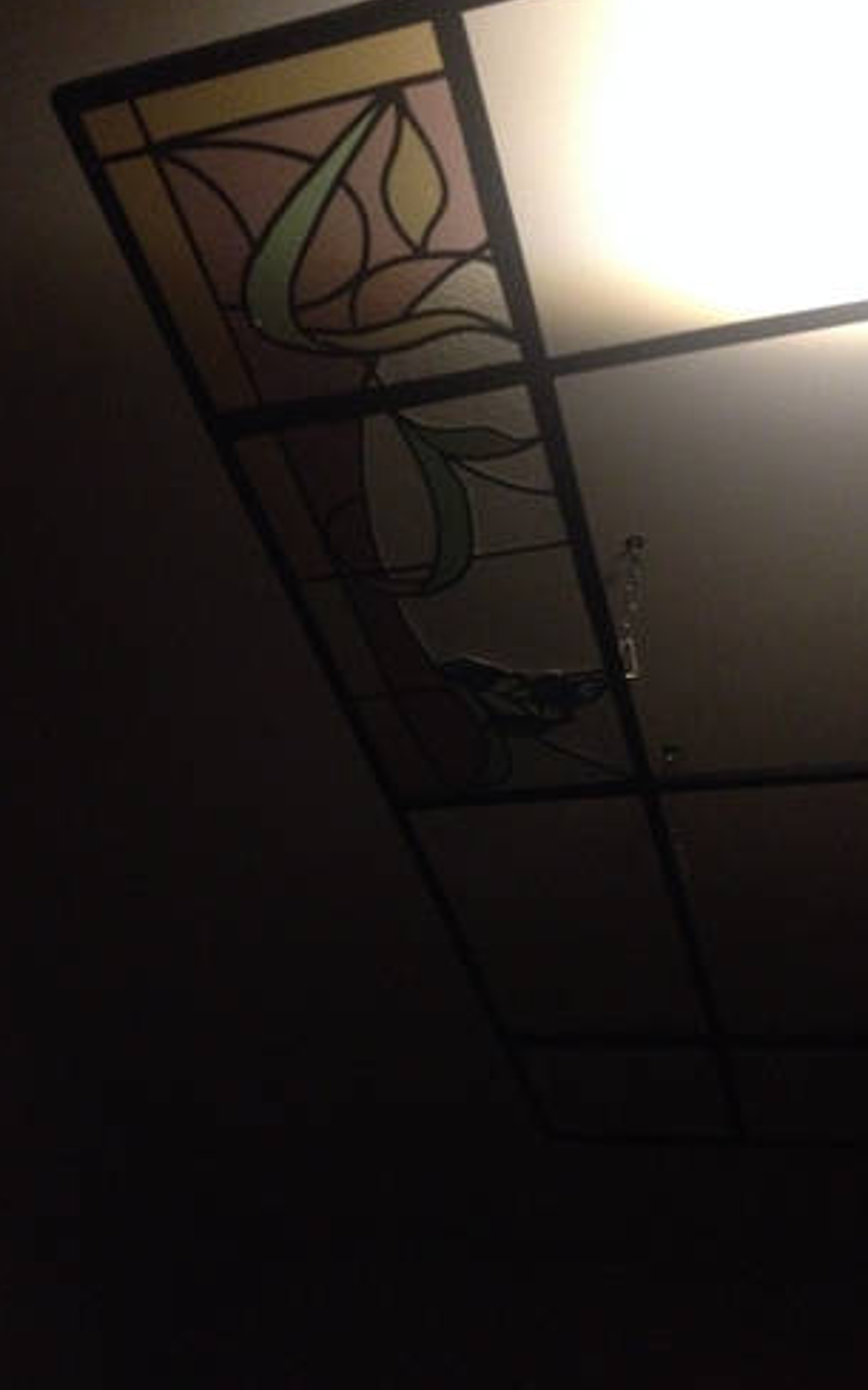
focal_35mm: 38
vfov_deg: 51.5
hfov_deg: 33.6
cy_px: 698
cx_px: 408
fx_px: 1438
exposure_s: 1/15
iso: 800
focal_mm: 4.28
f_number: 2.4
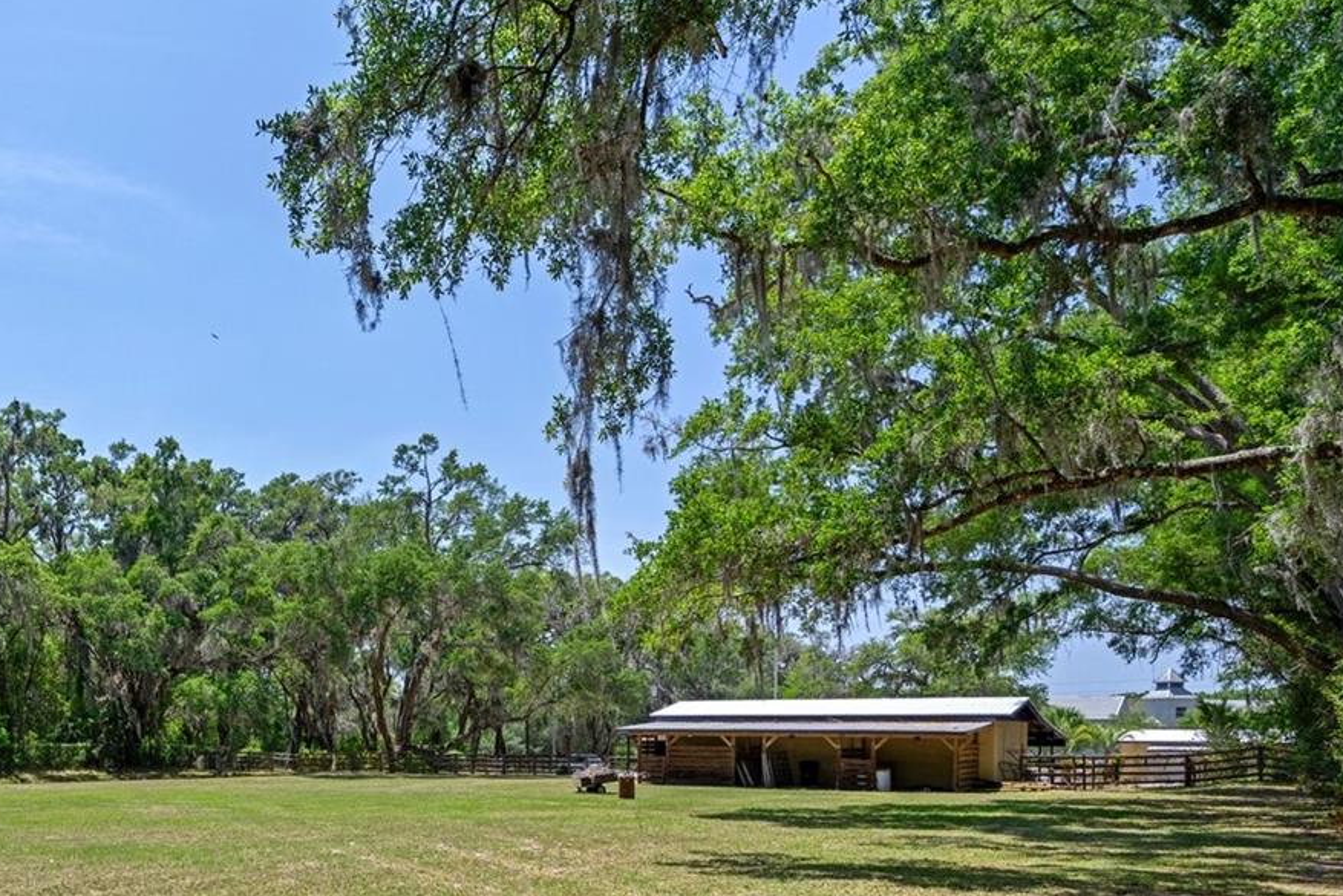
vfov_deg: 40.0
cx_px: 270
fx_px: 1157
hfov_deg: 56.0
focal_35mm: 31
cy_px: 758
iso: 320
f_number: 9
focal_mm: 17
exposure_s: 1/60
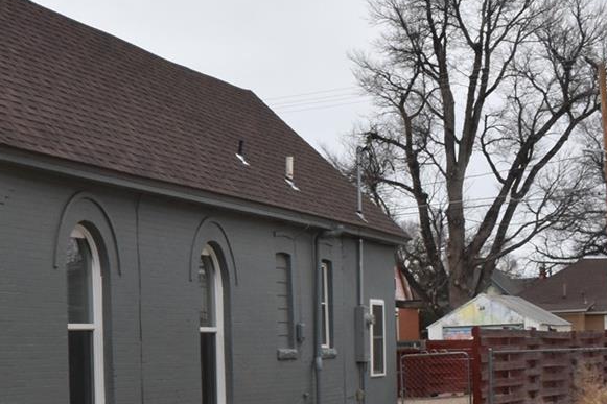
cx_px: -140
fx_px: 1551
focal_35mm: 92
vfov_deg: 14.7
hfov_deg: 20.6
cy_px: 366
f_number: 18
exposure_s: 1/400
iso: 800
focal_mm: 22
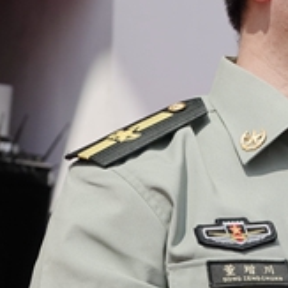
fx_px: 1911
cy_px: 0
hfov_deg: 8.5
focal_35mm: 203
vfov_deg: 8.6
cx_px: 369
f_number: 4
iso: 200
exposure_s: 1/2500
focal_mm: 23.95
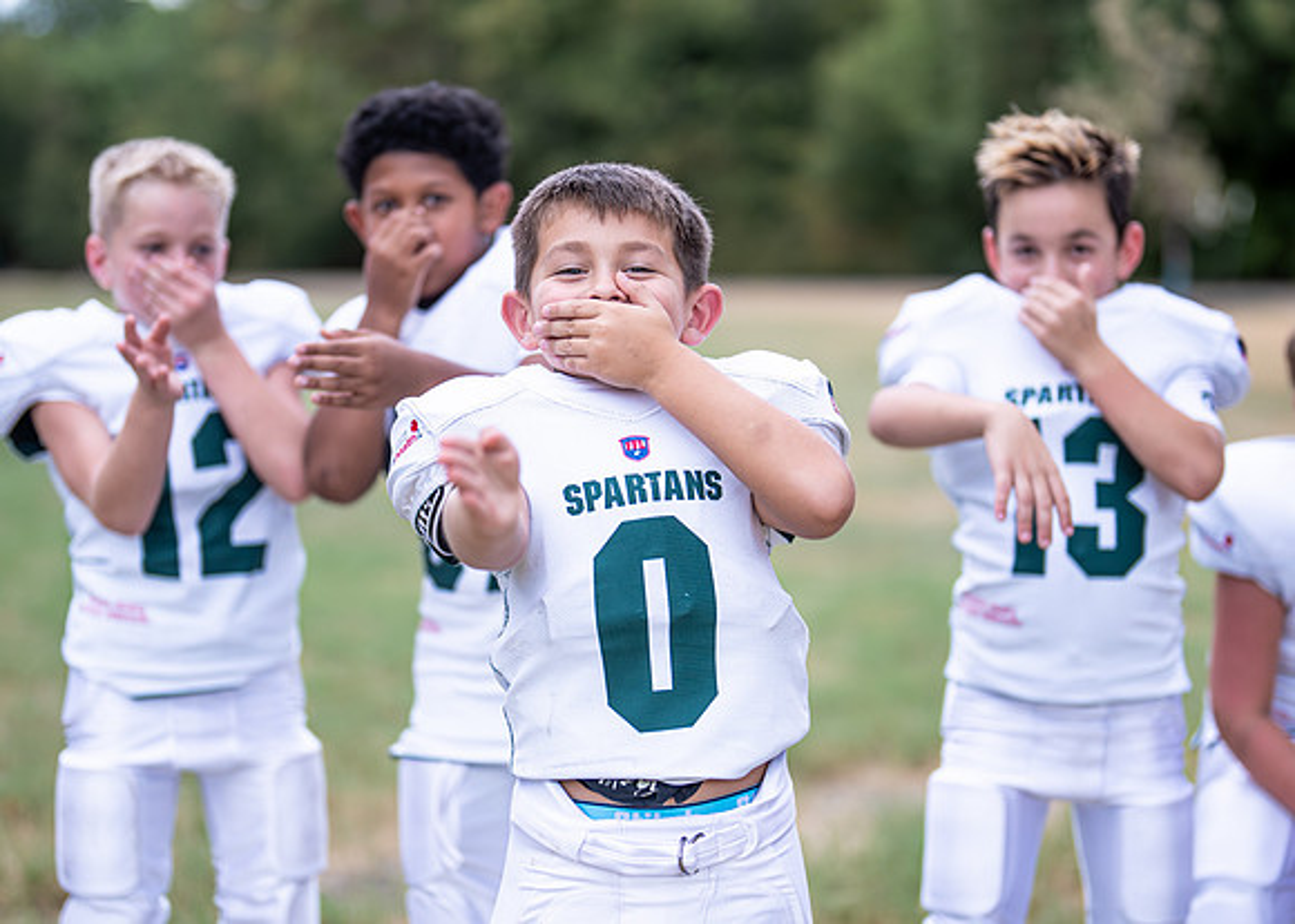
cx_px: 629
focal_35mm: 73
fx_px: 2700
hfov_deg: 27.0
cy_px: 490
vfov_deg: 19.4
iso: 200
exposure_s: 1/320
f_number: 1.2
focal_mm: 50
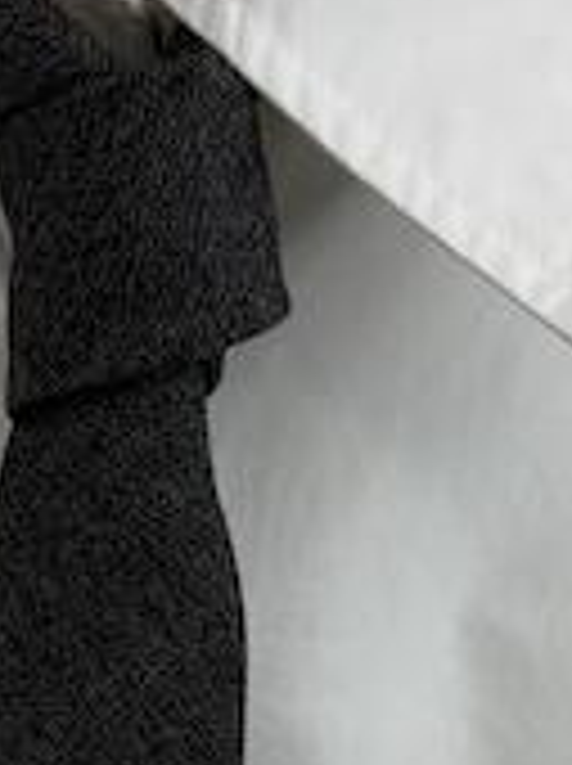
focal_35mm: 150
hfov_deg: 9.8
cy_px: 1267
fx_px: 3313
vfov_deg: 12.3
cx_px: 32
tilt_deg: -8.8
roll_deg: -0.5
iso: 32
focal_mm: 5.96
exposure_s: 1/122
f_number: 1.6
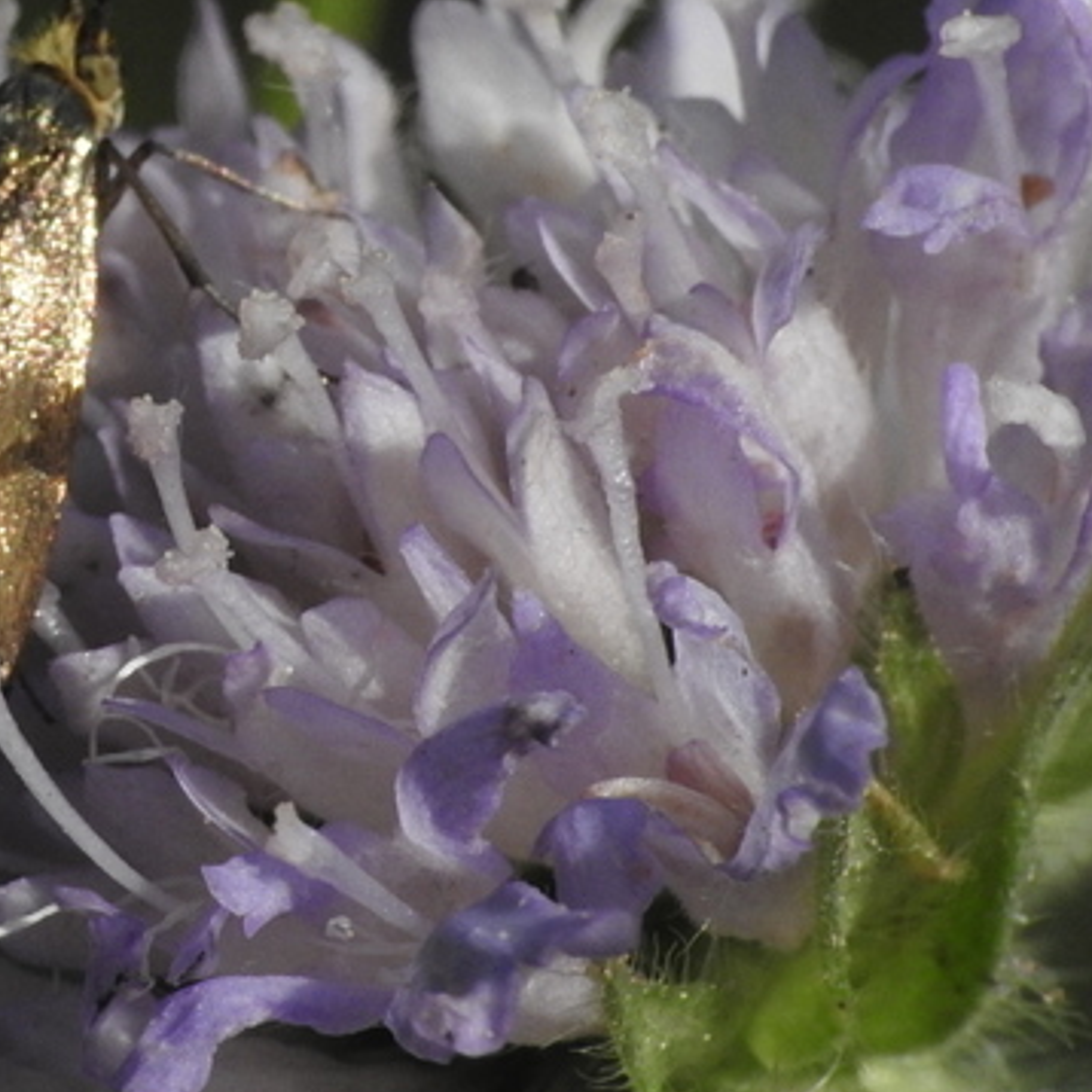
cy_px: 259
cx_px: 2
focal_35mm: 284
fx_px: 10136
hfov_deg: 6.1
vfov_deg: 6.2
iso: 400
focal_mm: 24.2
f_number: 8
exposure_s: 1/2000
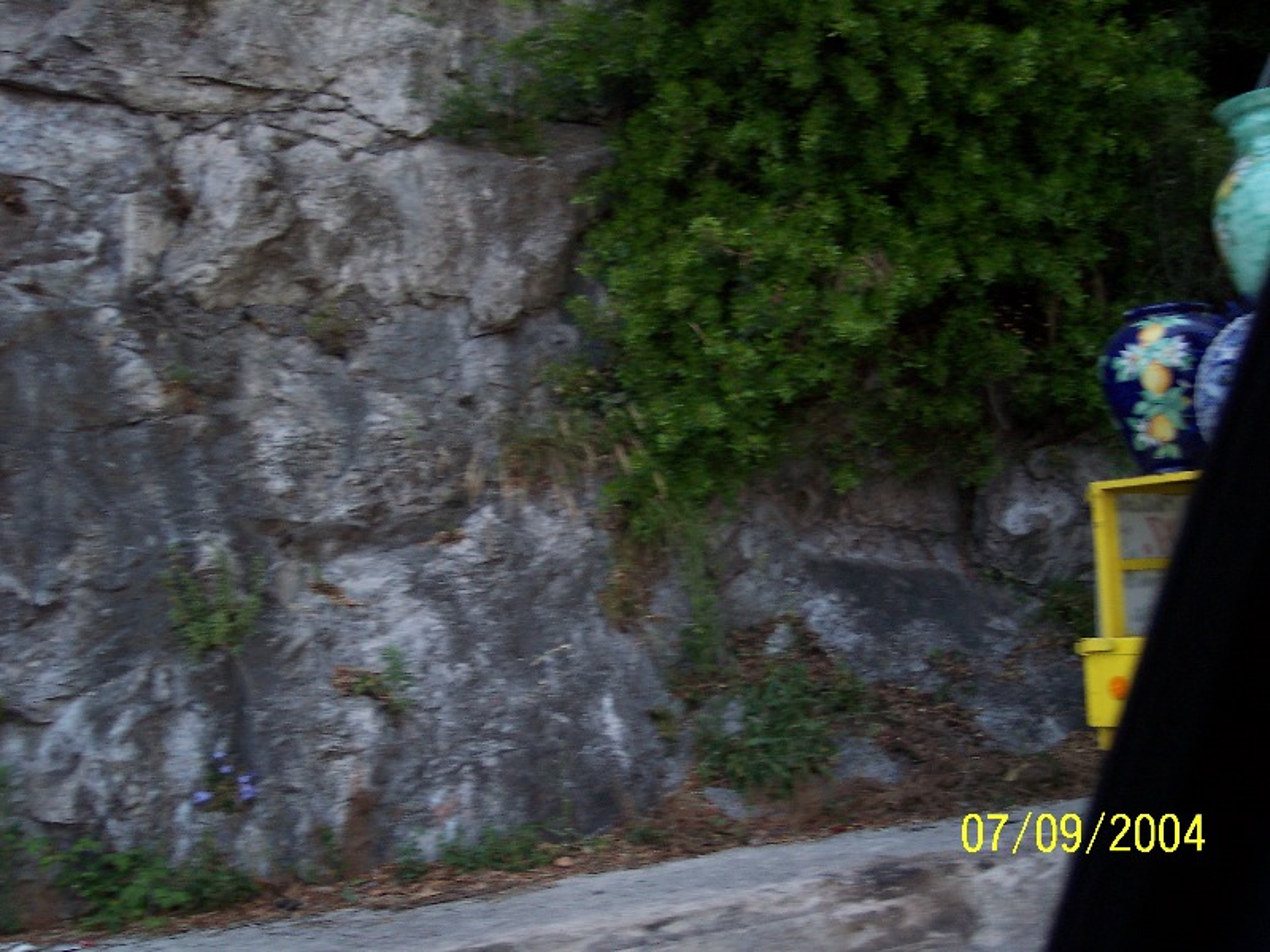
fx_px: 1394
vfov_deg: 37.7
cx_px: 635
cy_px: 476
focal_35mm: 38
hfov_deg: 49.0
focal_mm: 8
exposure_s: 1/500
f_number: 2.8
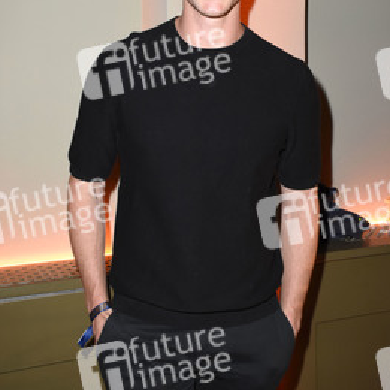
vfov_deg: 32.2
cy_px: 139
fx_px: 671
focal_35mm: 53
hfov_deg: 32.4
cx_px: 197
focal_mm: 27
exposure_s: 1/60
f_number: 6.3
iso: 1600
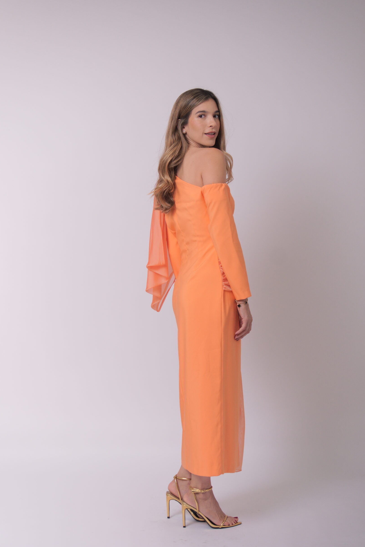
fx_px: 844
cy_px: 270
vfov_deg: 35.9
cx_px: 191
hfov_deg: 24.4
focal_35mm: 56
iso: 400
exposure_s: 1/320
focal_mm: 35
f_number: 5.6
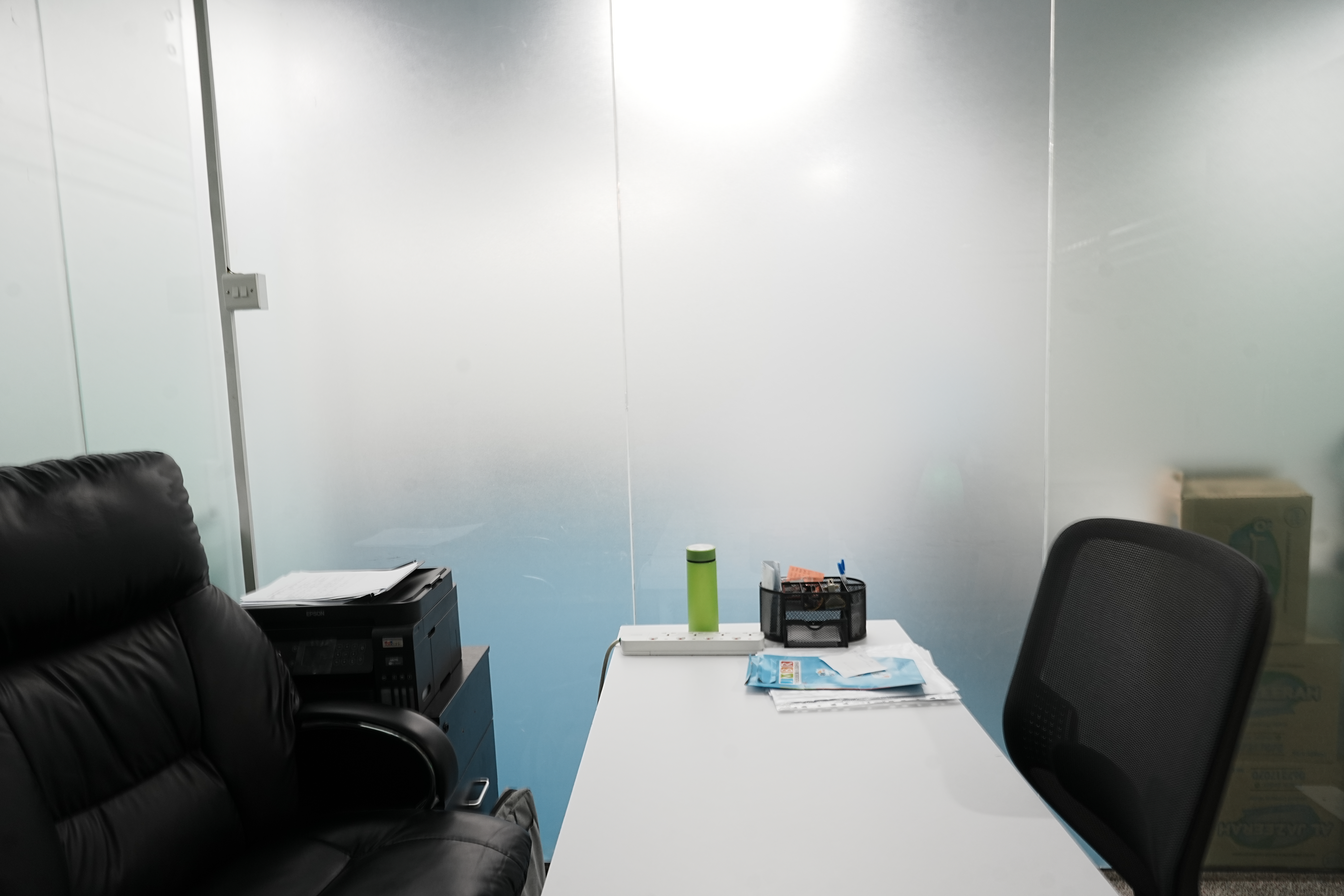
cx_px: 672
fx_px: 747
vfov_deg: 61.9
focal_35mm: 20
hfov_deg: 84.0
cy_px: 448
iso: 400
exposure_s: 1/10
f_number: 8
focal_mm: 20
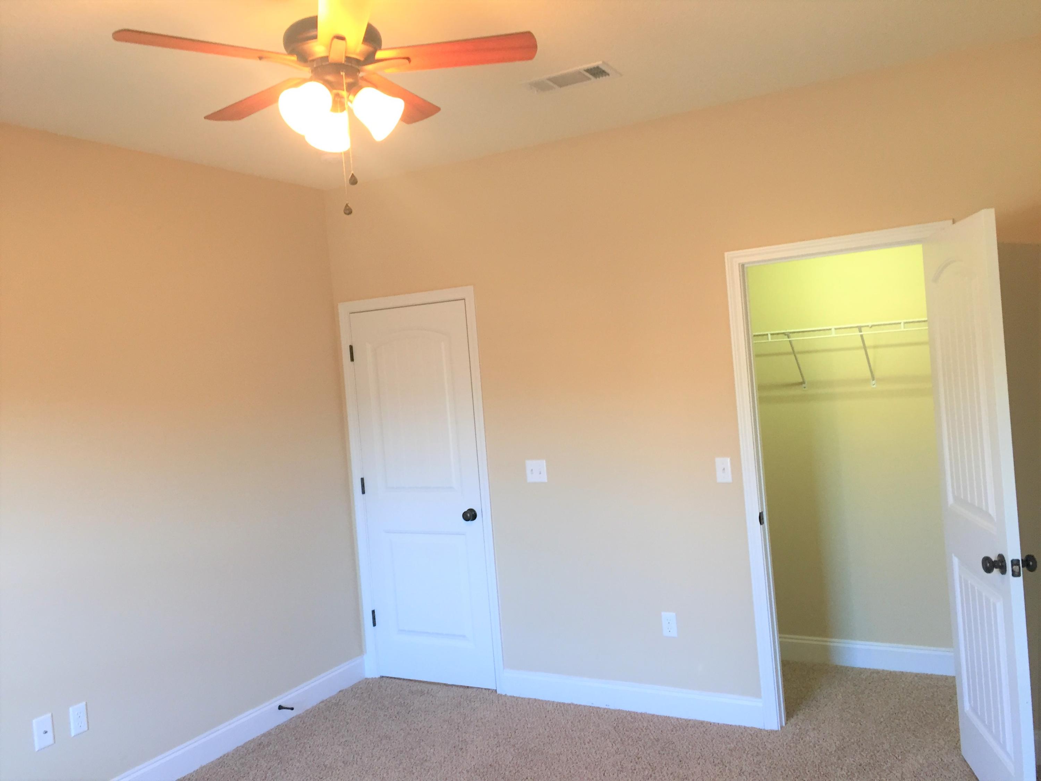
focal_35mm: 29
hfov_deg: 61.7
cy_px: 390
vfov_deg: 48.2
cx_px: 520
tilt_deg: -0.9
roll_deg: +4.1
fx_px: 872
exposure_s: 1/30
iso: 100
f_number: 2.2
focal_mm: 4.15
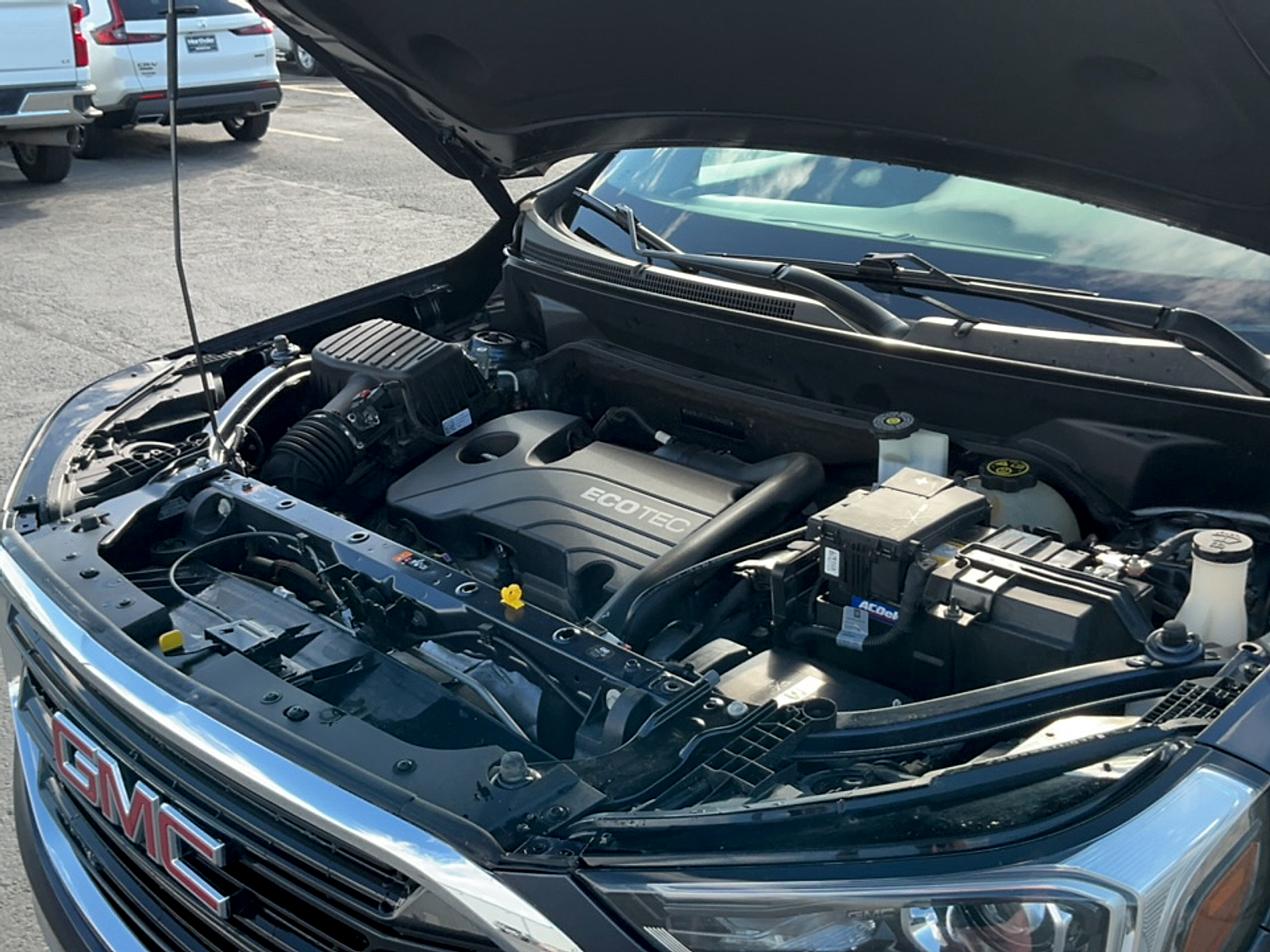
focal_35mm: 30
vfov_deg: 46.8
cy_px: 476
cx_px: 635
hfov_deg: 60.0
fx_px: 1101
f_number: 1.8
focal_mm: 3
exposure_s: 1/234
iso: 20
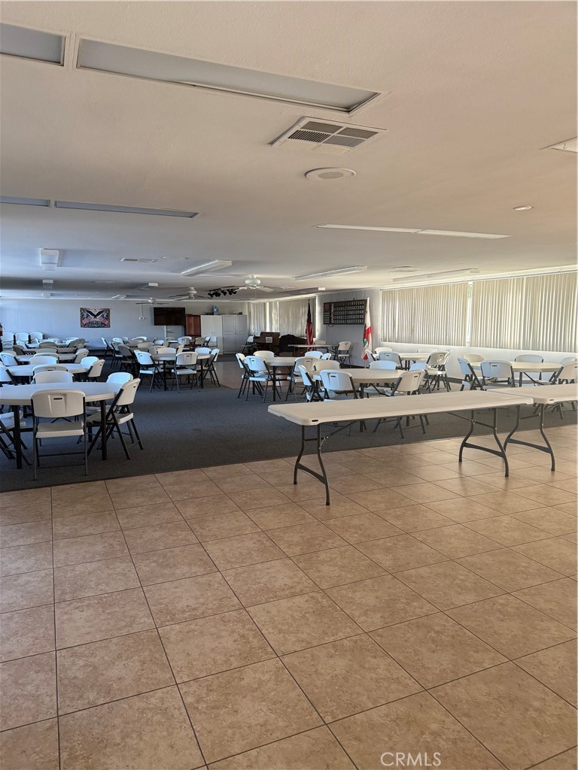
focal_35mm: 24
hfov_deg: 56.8
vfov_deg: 71.6
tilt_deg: -7.4
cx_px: 289
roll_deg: -1.1
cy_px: 385
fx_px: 534
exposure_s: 1/163
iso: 200
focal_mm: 6.76
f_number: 1.78
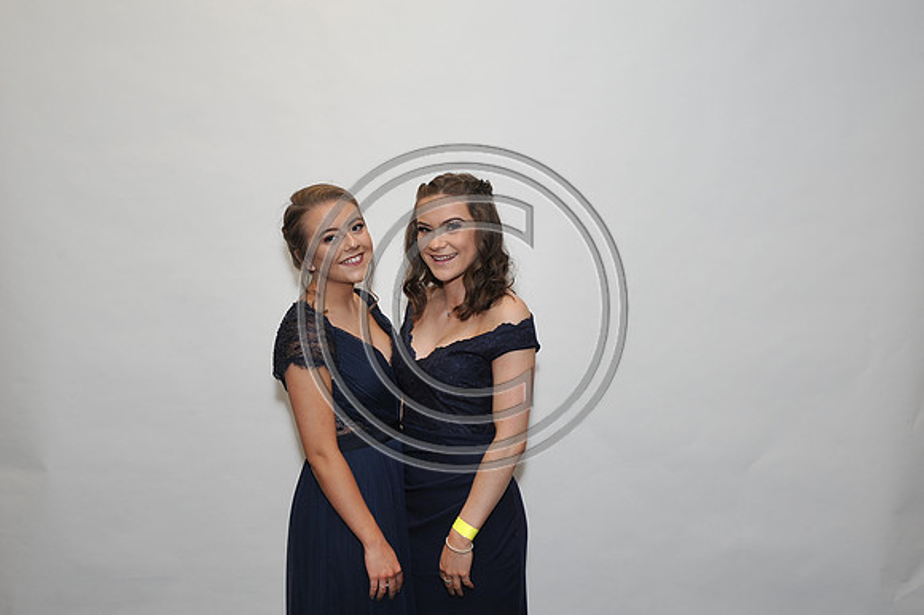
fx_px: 1077
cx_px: 462
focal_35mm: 42
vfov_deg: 31.9
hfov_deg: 46.4
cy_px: 308
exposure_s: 1/60
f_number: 6.3
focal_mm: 42
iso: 800
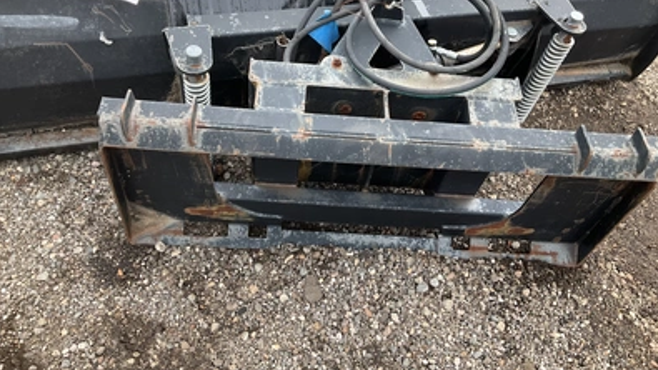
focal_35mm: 32
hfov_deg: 61.0
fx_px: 558
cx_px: 328
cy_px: 152
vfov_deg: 36.5
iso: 25
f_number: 1.8
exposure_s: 1/365
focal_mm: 3
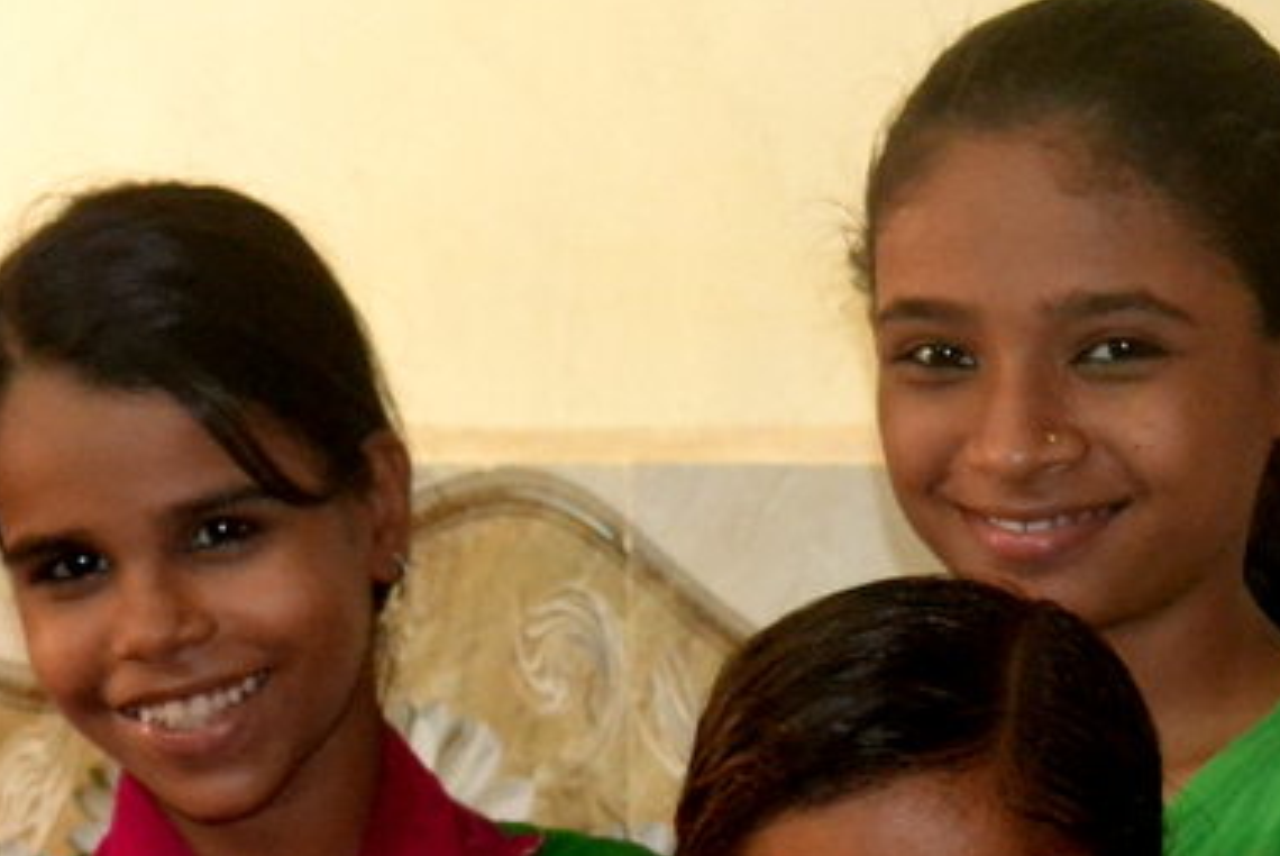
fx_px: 5029
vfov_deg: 9.7
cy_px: 868
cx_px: 246
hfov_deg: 14.4
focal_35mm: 141
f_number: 5
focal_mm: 35
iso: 3200
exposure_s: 1/60
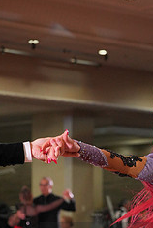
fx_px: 1093
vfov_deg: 11.7
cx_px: 174
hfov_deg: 7.9
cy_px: 255
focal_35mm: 172
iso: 2000
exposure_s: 1/500
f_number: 4
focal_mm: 70
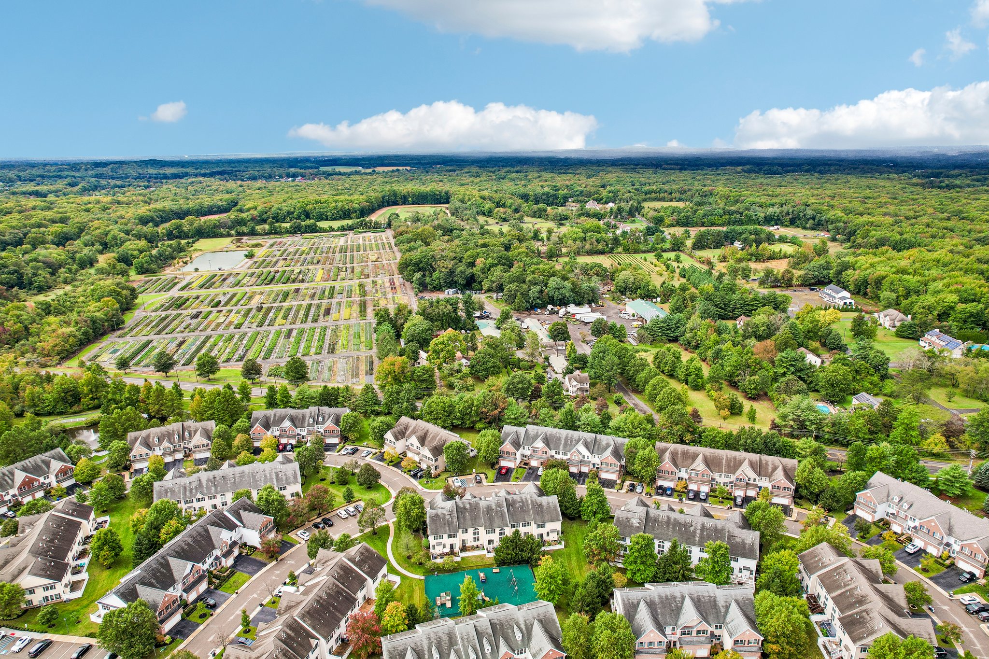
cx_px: 494
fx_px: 604
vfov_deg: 57.2
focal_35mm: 22
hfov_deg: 78.6
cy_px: 330
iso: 100
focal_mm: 8.4
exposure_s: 1/800
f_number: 2.8
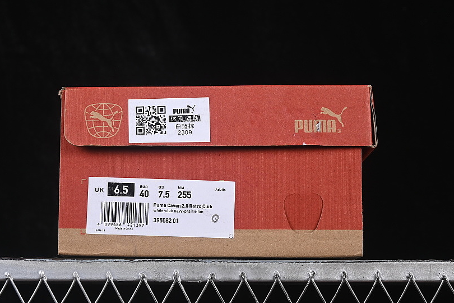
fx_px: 1261
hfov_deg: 20.4
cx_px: 215
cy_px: 134
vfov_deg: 13.7
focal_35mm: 100
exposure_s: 1/80
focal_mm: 50
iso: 160
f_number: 8
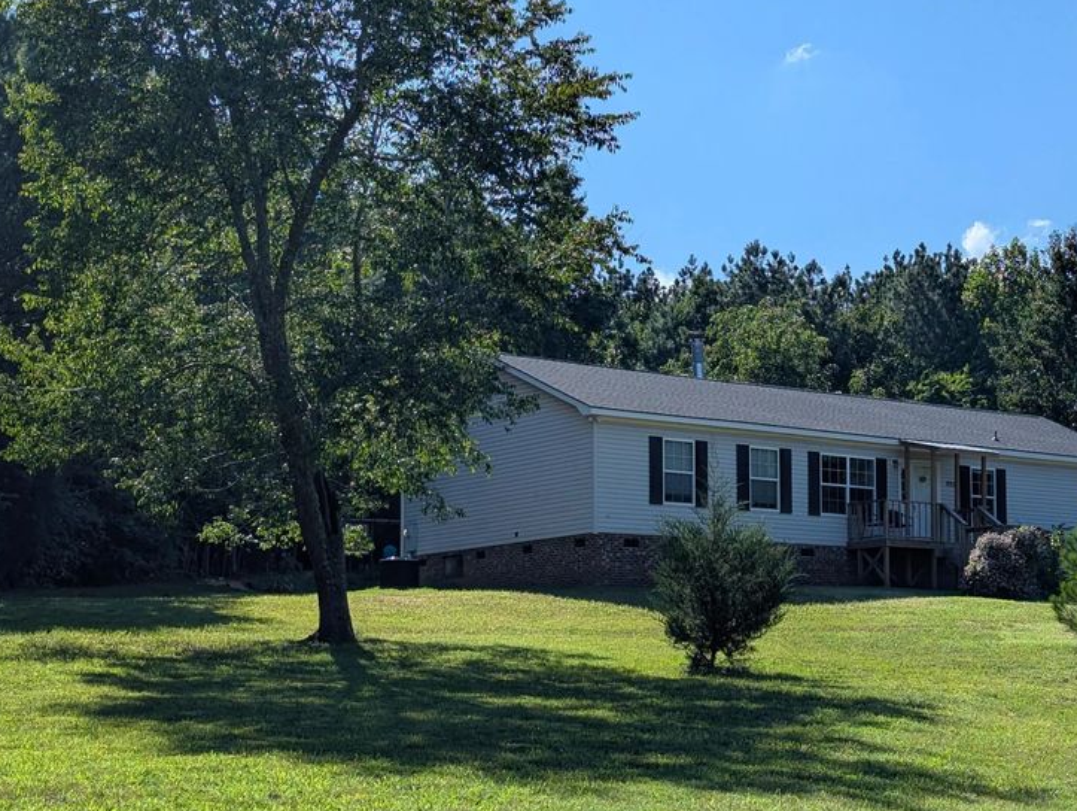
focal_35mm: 68
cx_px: 755
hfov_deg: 28.3
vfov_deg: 21.6
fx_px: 2118
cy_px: 491
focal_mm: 6.81
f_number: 1.85
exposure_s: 1/3448
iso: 46
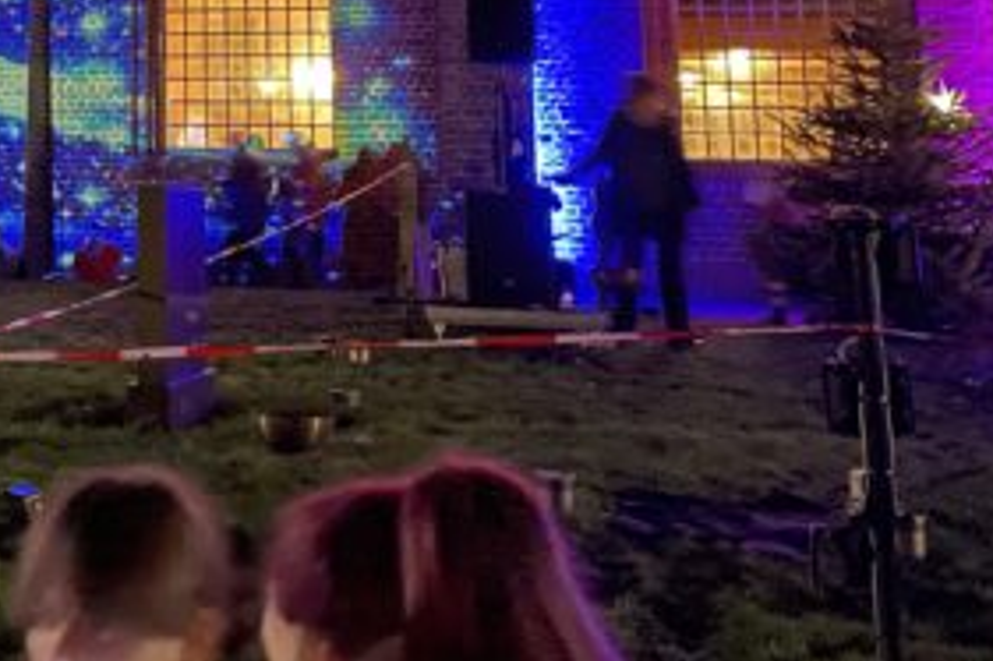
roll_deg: -1.9
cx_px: -102
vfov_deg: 17.3
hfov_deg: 25.4
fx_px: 2040
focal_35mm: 74
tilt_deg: +11.4
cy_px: -184
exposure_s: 1/8
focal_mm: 4.2
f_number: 1.6
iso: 1250
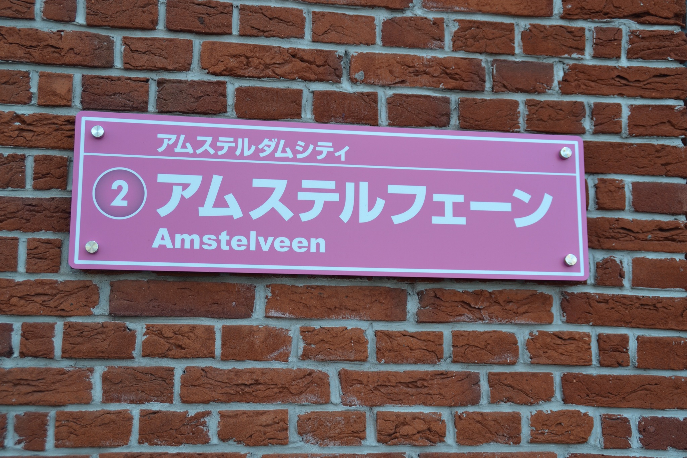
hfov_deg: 41.1
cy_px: 229
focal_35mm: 48
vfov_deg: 28.1
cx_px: 344
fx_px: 916
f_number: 5.6
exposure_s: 1/125
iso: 160
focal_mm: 32
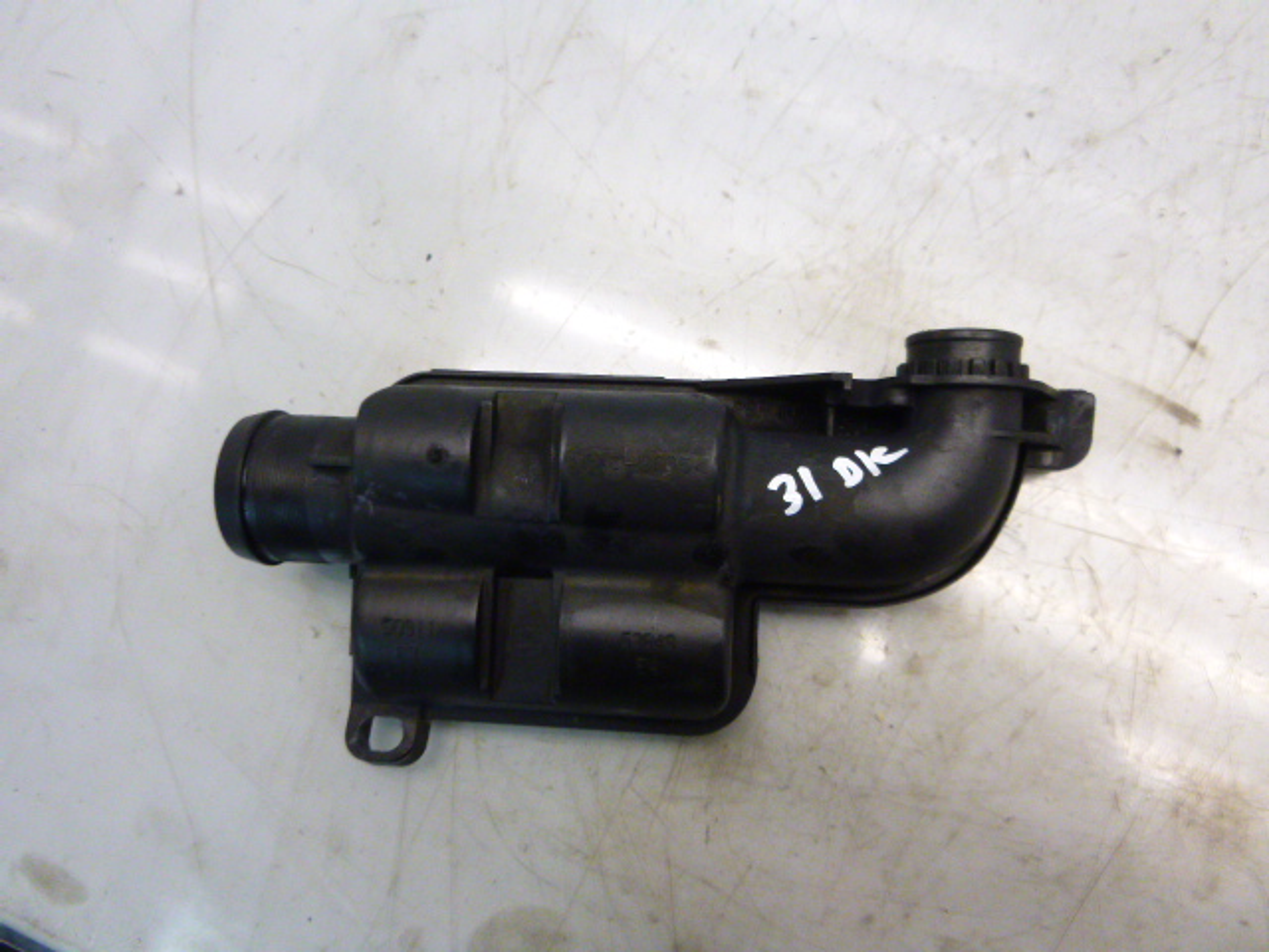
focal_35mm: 25
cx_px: 634
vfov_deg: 54.9
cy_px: 476
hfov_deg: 69.4
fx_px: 916
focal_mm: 4.5
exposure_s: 1/40
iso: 400
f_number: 3.9
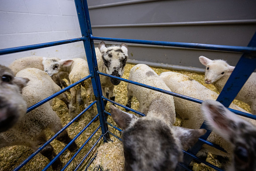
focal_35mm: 14
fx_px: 100
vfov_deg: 81.2
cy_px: 86
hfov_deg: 104.2
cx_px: 128
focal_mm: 14
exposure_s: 1/200
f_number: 4
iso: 3200
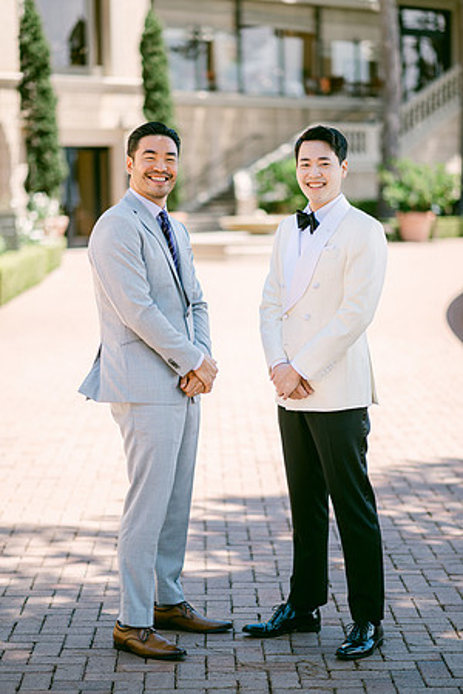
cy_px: 347
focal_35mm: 85
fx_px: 1640
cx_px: 232
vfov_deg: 23.9
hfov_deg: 16.1
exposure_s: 1/1600
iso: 64
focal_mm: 85
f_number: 1.8
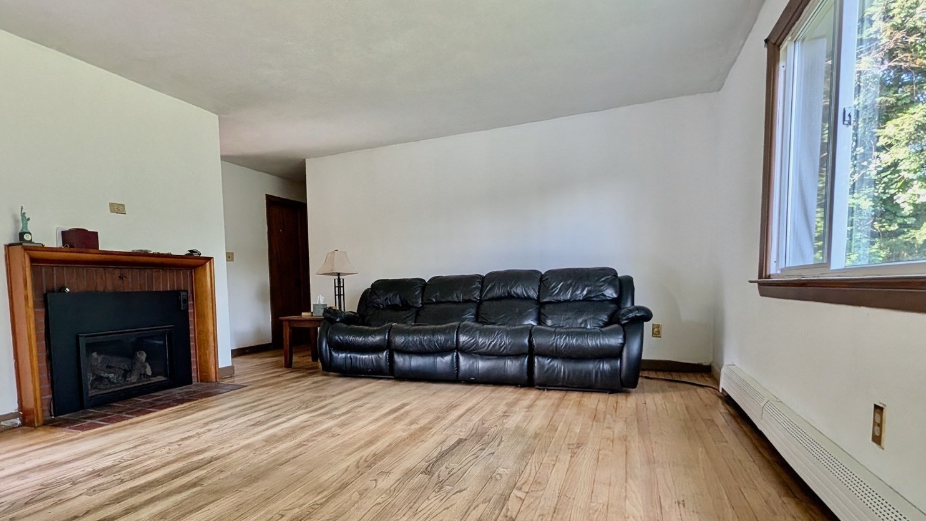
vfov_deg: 60.4
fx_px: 442
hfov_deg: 92.1
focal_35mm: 18
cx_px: 399
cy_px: 319
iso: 69
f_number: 1.7
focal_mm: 2.02
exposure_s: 1/74.3
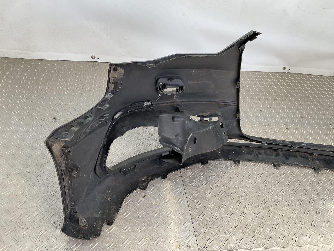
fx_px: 280
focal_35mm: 29
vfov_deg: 48.2
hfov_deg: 61.7
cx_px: 167
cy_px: 126
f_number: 1.8
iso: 16
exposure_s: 1/112
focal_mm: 3
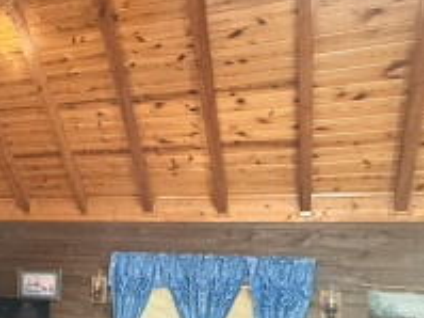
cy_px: 243
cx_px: -44
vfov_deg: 30.3
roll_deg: -4.6
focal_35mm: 47
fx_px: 575
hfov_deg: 34.8
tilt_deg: +3.8
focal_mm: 2.22
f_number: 2.2
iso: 1250
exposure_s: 1/60
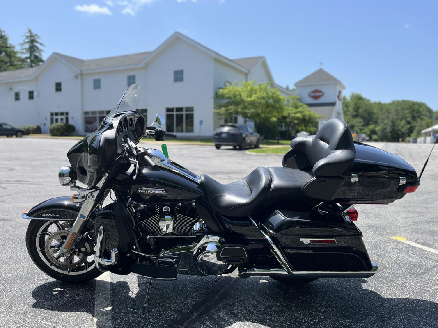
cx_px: 219
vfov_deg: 53.1
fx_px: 329
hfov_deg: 67.3
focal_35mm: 26
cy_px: 164
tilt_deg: -4.0
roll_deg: -0.1
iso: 50
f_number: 1.6
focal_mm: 5.1
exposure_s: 1/2179
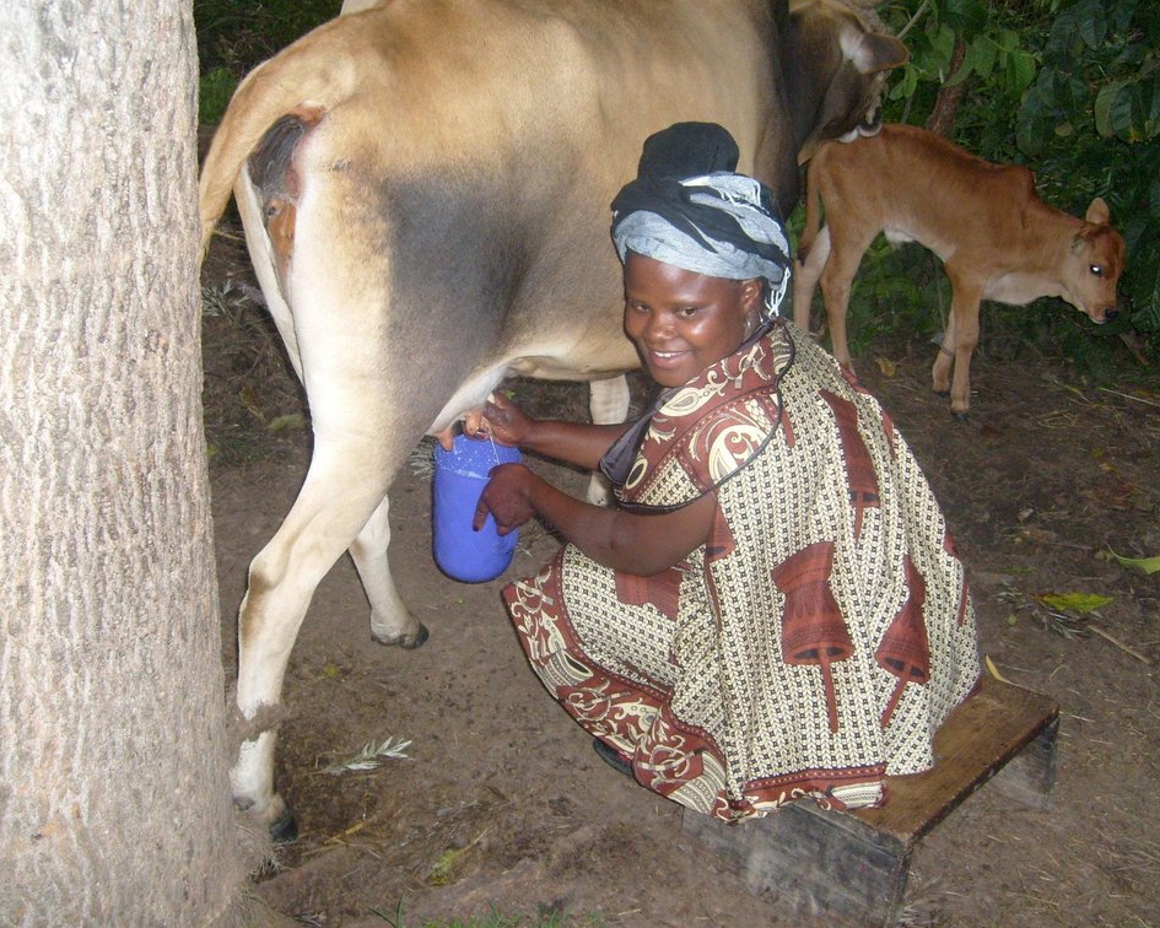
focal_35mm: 37
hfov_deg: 49.1
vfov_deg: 40.1
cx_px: 578
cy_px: 465
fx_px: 1270
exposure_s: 1/45
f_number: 2.8
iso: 120
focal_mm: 5.8
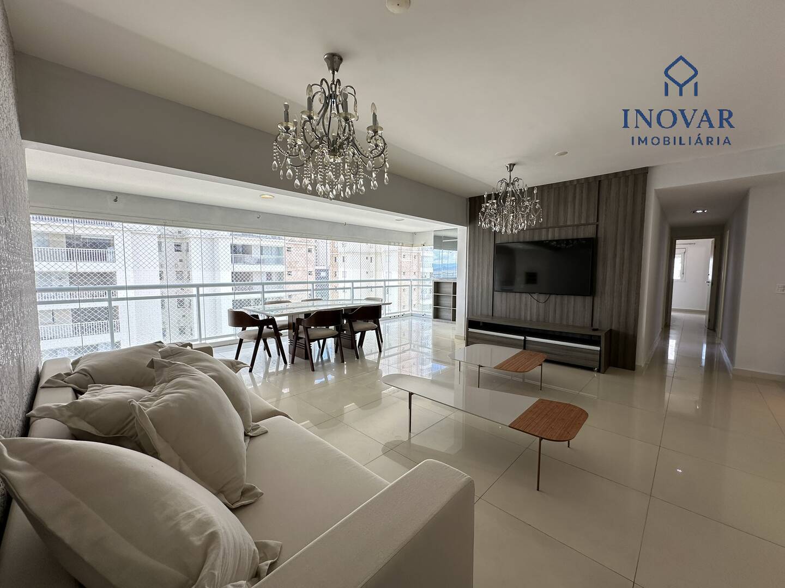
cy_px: 294
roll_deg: +0.1
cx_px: 392
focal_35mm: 14
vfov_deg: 85.7
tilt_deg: -3.9
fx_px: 317
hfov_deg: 102.1
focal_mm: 2.22
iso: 40
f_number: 2.2
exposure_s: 1/147
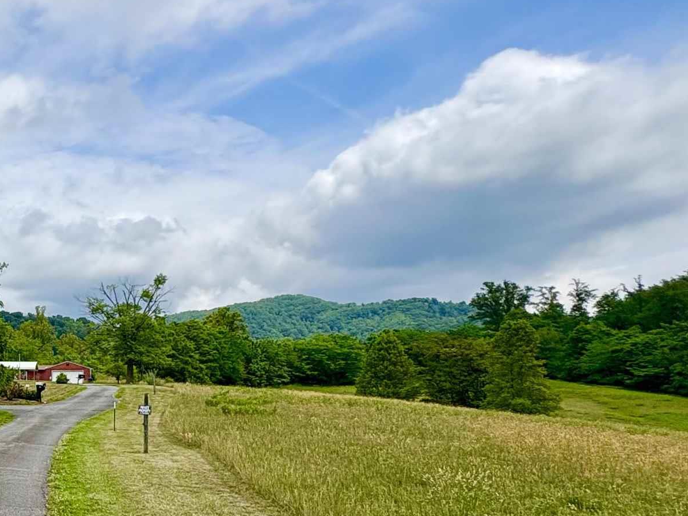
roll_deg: +0.2
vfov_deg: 39.0
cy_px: 362
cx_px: -140
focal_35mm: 36
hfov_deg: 38.1
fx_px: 715
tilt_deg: +6.6
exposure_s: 1/3390
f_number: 2.2
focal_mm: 2.22
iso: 50
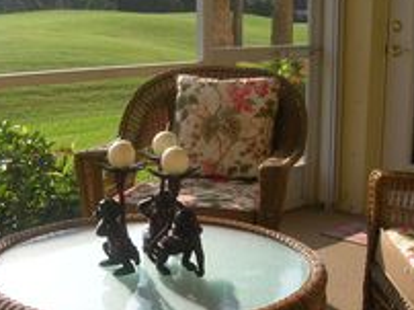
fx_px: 741
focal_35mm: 62
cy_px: 203
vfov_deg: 23.5
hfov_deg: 31.2
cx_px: 187
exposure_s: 1/180
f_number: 4.9
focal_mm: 5.7
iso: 50
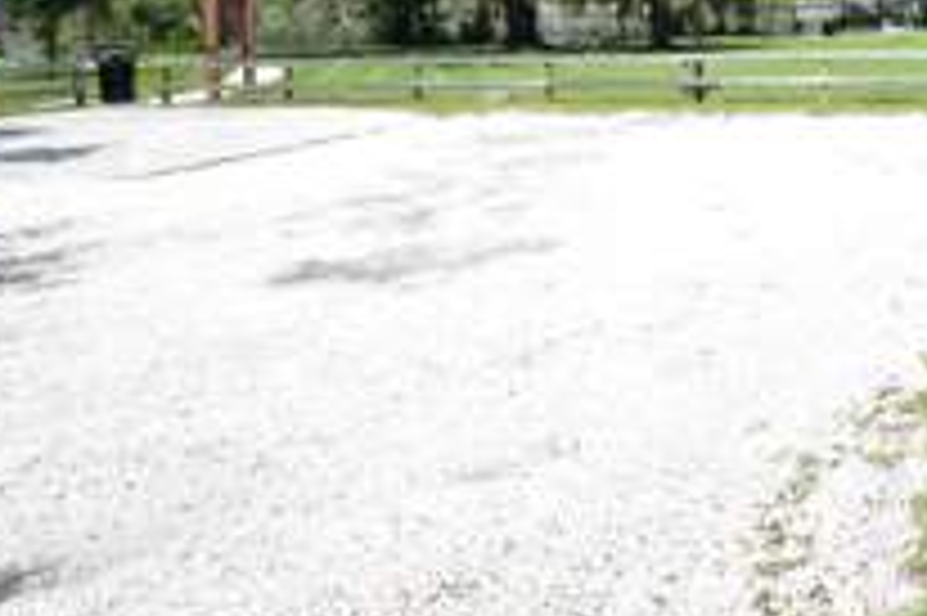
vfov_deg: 34.3
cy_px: -4
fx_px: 901
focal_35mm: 35
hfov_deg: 47.7
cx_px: 868
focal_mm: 10
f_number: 4.5
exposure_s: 1/250
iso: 100
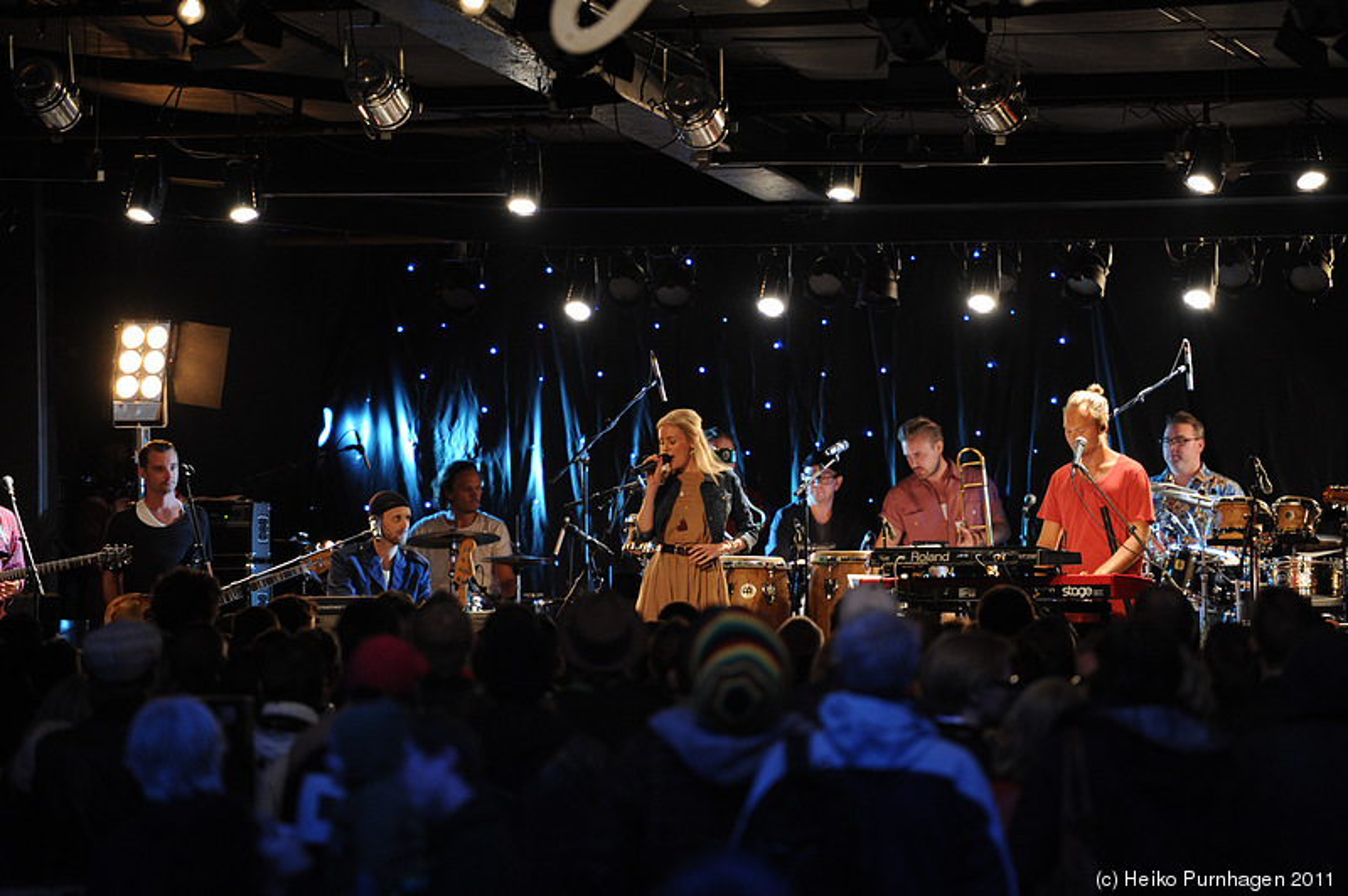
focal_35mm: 200
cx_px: 674
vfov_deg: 6.9
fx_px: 7483
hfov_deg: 10.3
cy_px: 448
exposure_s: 1/125
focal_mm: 200
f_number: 2.8
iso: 3200
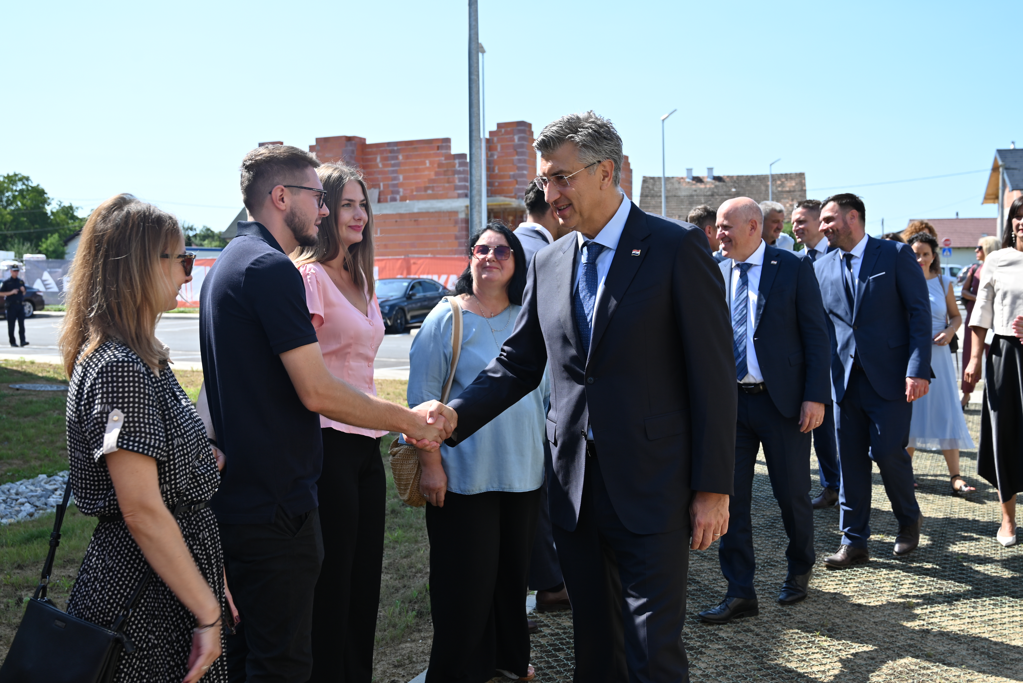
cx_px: 512
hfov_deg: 50.7
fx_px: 1080
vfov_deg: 35.1
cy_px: 342
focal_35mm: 38
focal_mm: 38
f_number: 5.6
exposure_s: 1/250
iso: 100
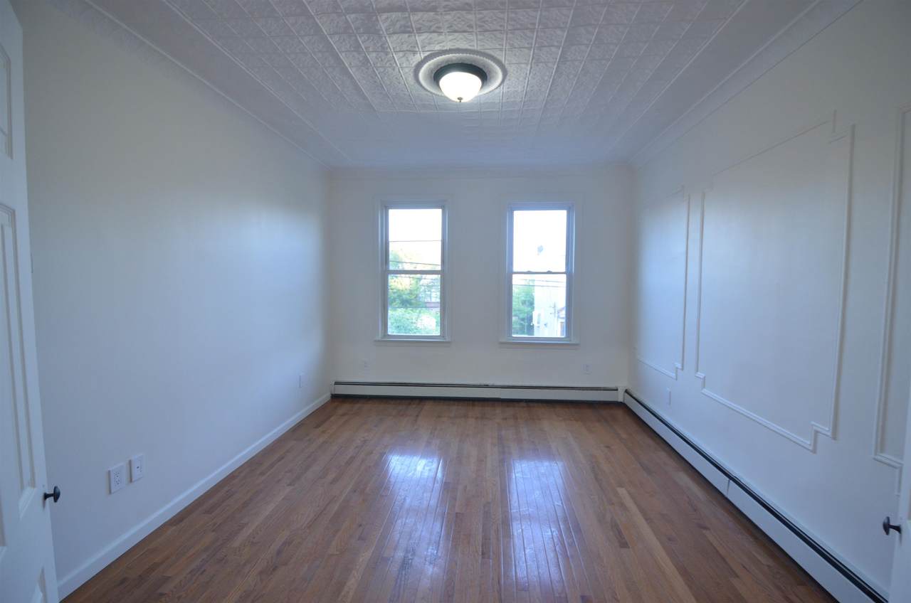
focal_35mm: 15
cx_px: 456
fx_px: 379
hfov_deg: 100.5
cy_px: 302
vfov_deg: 77.1
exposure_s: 1/60
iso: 800
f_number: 4
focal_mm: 10
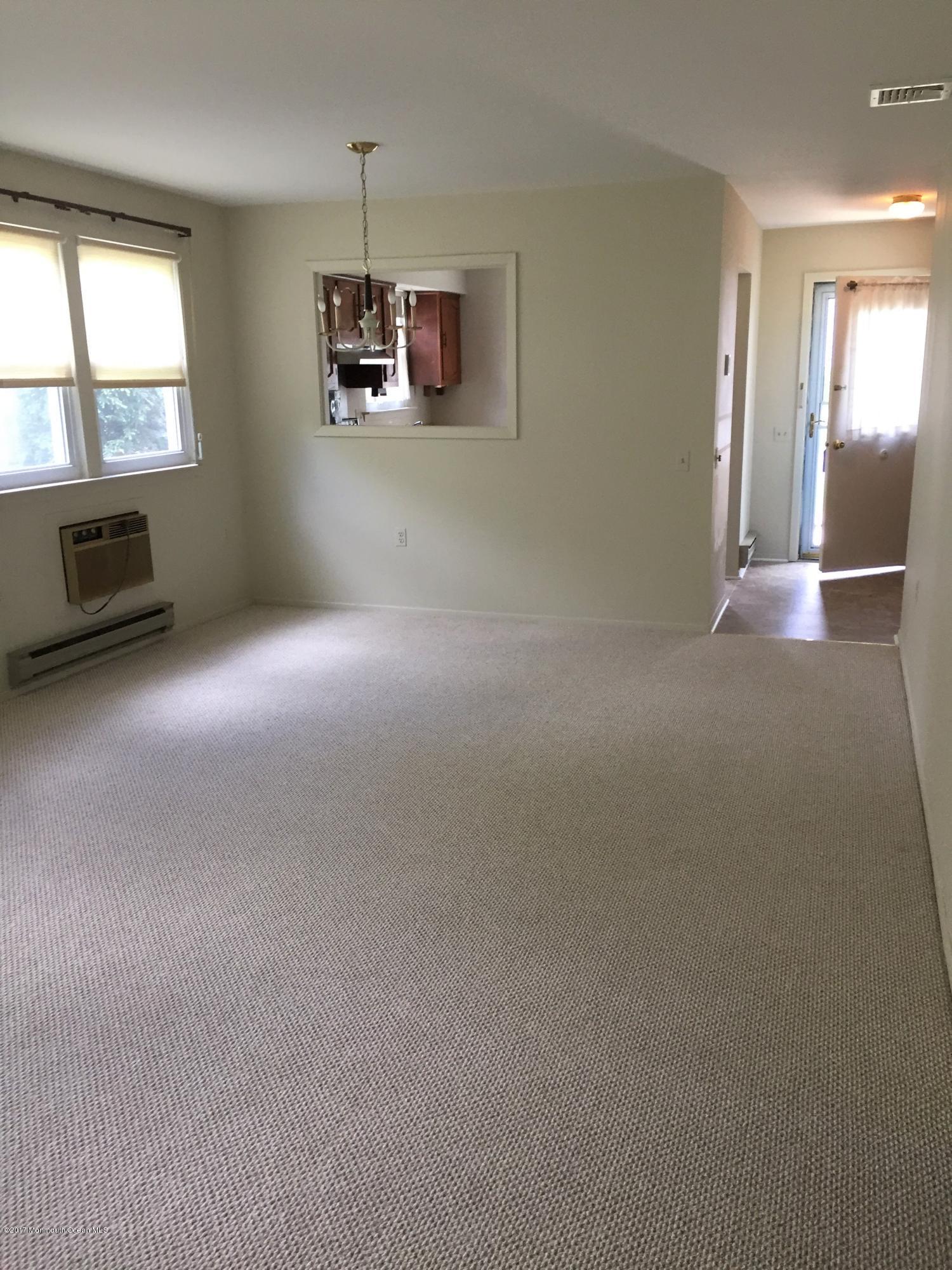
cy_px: 635
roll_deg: +1.4
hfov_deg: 48.2
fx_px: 1063
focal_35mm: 29
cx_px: 476
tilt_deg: -15.5
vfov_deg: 61.7
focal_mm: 4.15
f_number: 2.2
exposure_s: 1/30
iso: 50
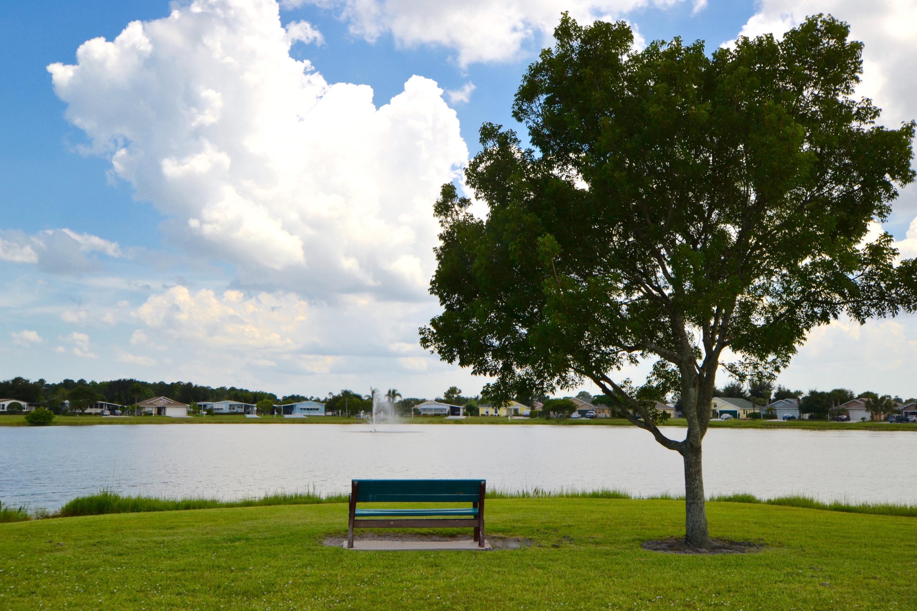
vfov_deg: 36.9
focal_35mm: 36
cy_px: 306
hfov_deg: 53.1
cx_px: 458
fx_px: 917
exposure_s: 1/200
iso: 100
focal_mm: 24
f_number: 10
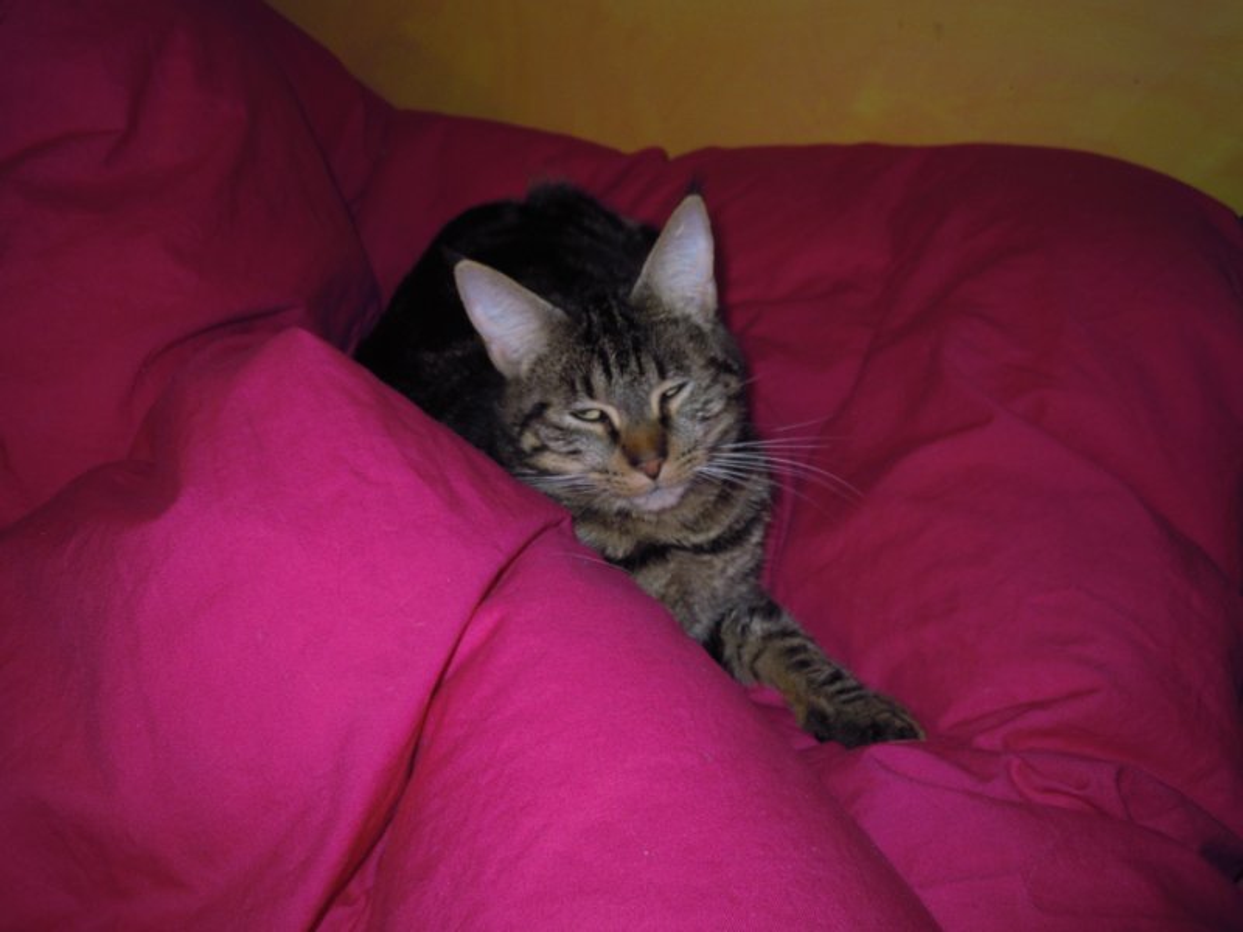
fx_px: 1005
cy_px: 466
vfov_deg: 49.7
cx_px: 622
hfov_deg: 63.4
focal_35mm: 28
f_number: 2.7
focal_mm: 5
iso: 160
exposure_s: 1/25
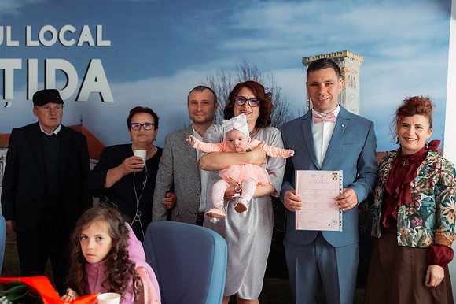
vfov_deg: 34.3
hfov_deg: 49.7
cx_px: 246
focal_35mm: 39
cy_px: 140
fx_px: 491
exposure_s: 1/125
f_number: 3.2
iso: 1000
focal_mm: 35
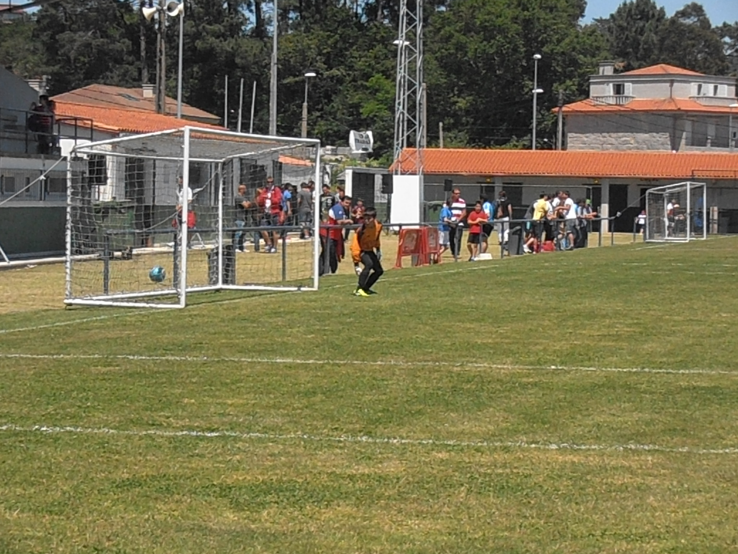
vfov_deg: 10.7
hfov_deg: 14.3
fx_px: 2942
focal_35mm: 138
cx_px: 369
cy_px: 277
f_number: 15
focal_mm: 24.39
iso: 400
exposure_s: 1/320
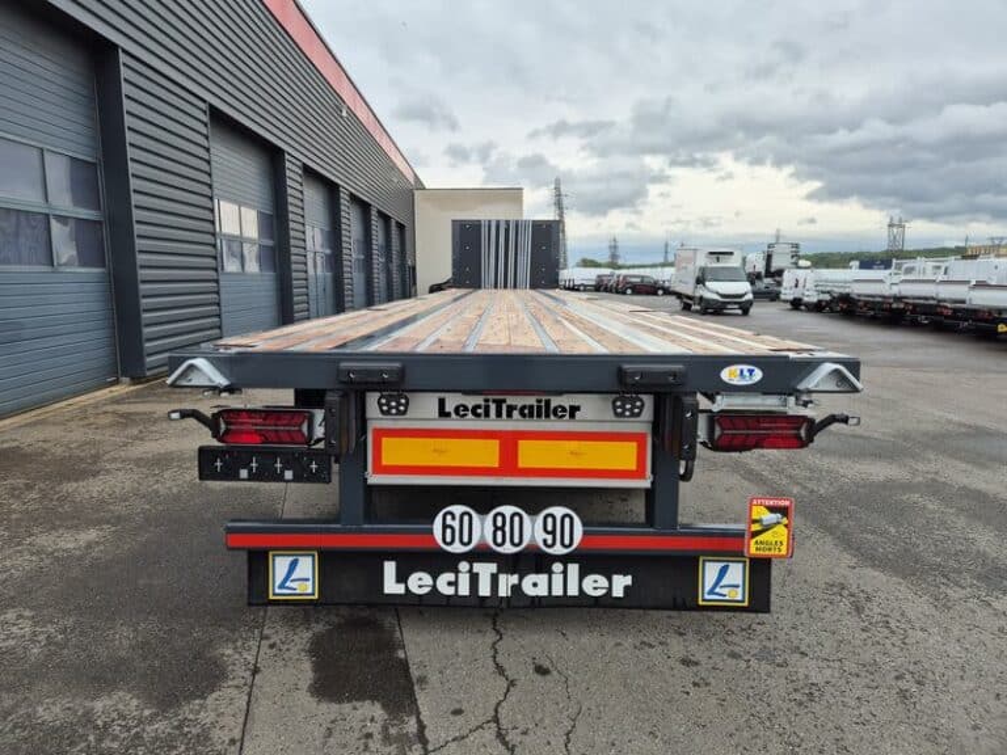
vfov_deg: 58.9
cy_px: 378
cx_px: 504
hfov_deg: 73.9
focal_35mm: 23
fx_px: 669
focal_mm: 5.4
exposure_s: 1/1188
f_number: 1.8
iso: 25
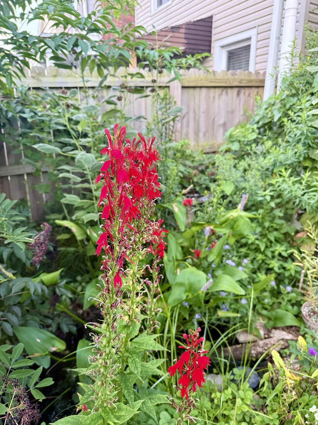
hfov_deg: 56.8
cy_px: 212
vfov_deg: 71.6
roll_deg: -0.9
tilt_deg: -15.6
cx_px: 159
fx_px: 294
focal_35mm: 24
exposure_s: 1/60
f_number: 1.78
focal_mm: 6.76
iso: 400
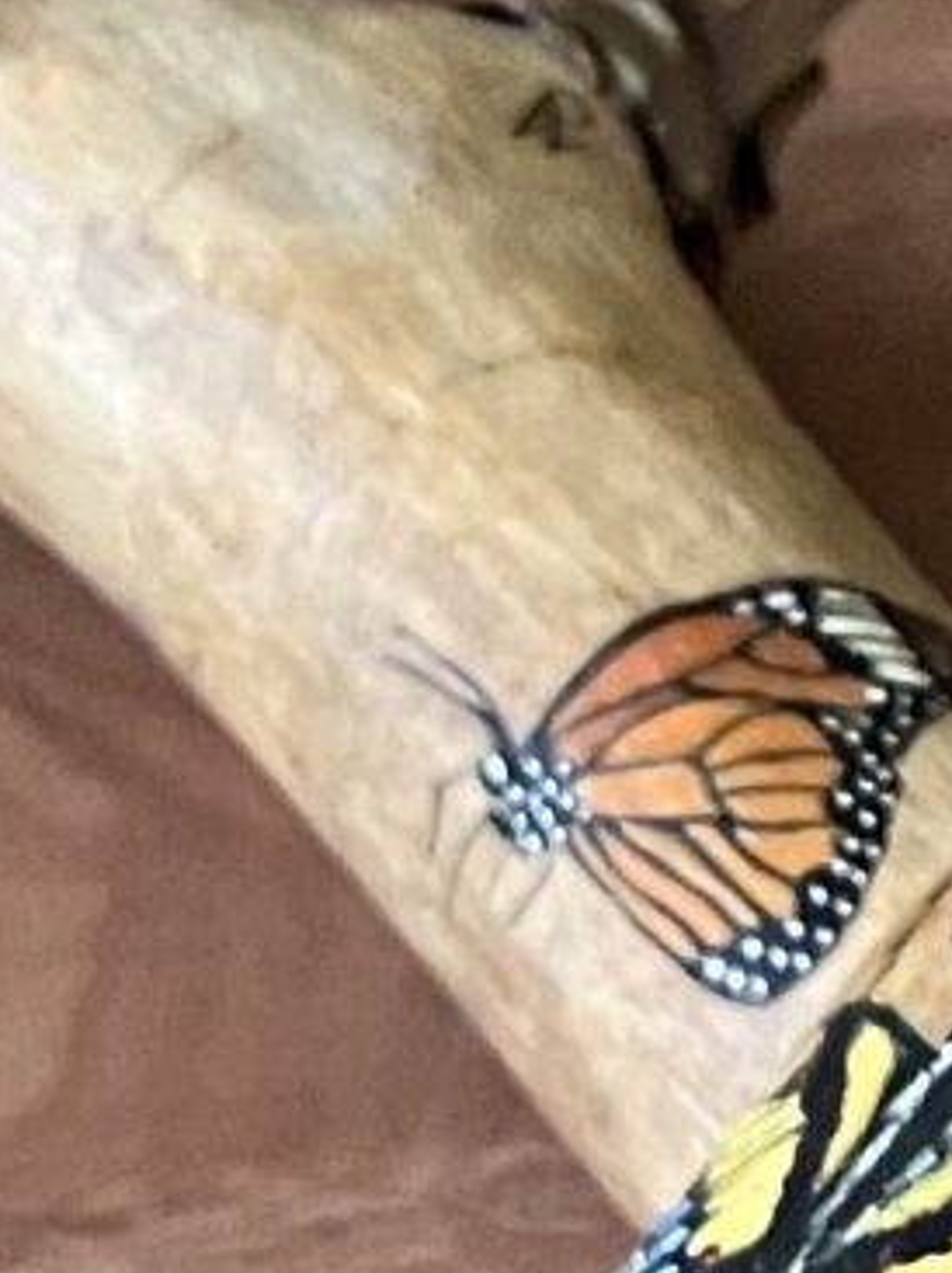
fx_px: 7196
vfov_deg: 9.7
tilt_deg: -47.3
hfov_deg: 7.4
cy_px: 2028
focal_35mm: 196
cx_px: 1459
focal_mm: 3.99
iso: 320
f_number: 1.8
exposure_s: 1/44
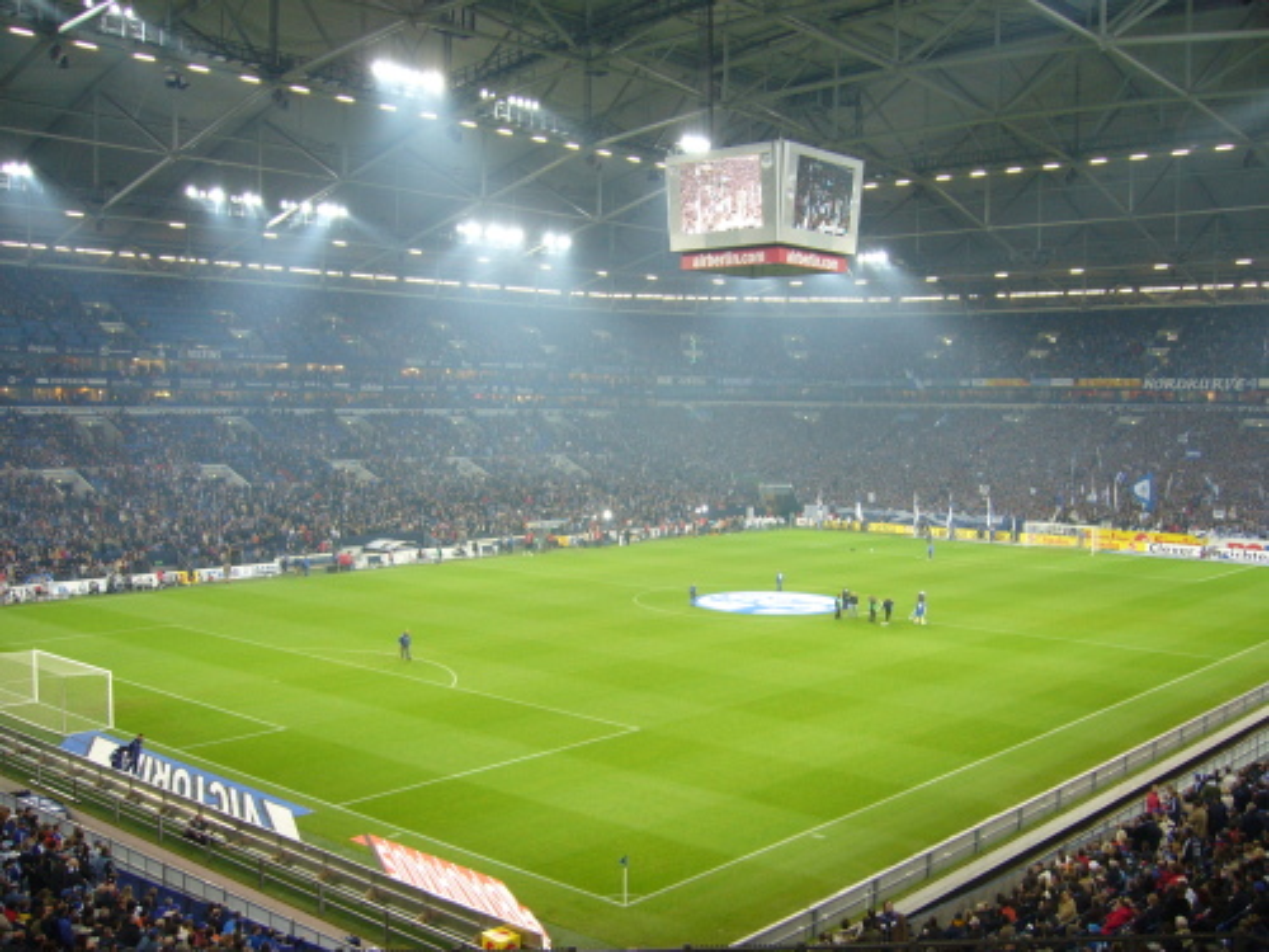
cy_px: 476
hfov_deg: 52.6
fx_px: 1283
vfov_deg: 40.7
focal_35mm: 35
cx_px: 634
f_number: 2.8
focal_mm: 5.8
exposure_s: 1/30
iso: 100
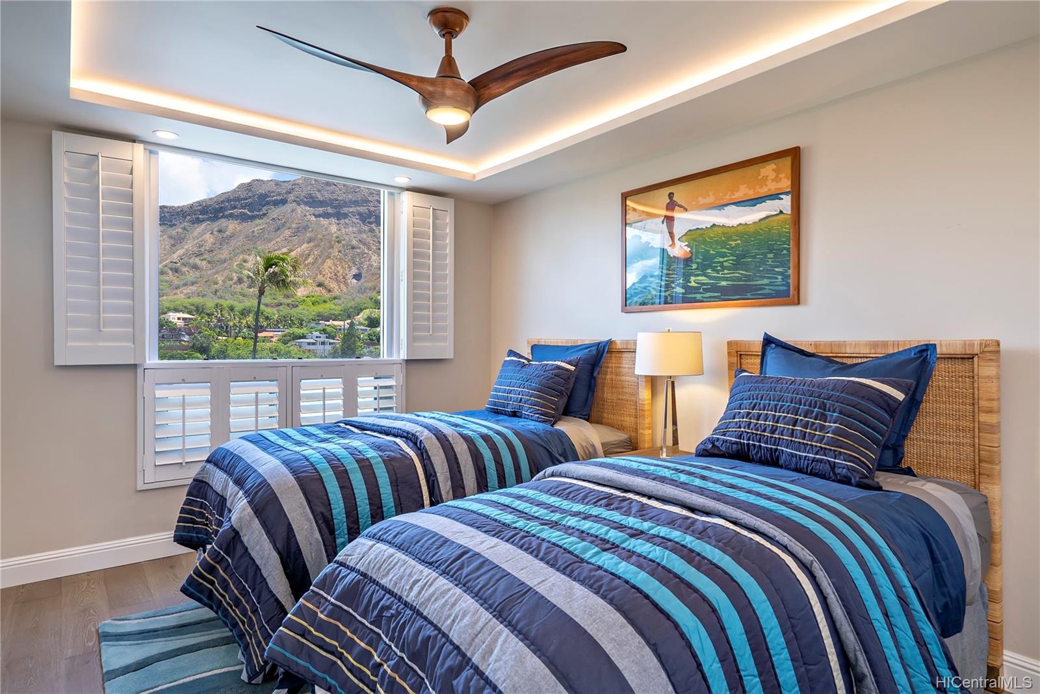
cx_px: 520
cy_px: 347
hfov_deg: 84.0
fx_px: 578
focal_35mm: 20
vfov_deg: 62.0
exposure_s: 1/320
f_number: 8
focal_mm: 20
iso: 250
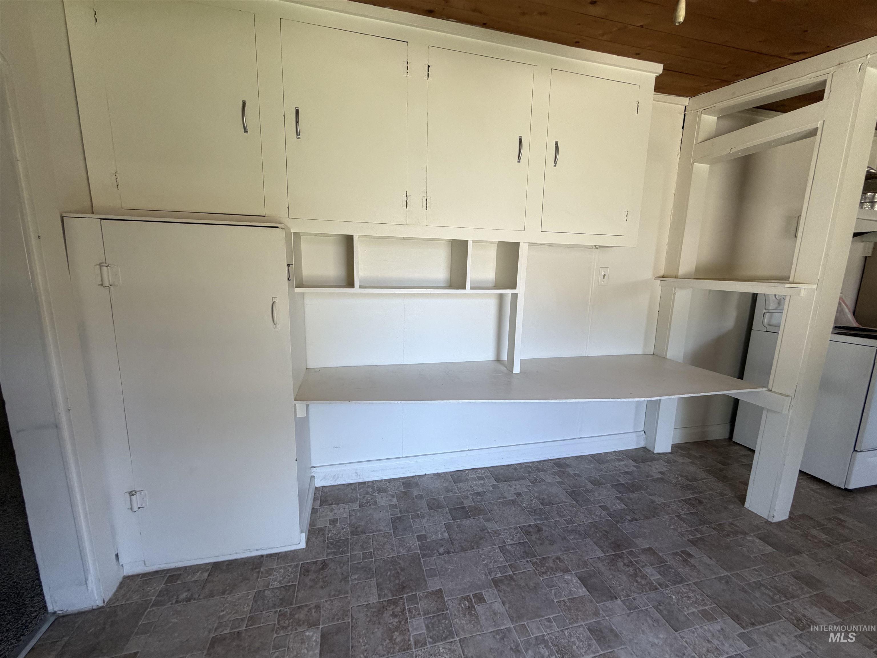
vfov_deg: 85.7
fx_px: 355
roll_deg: -1.1
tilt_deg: -10.6
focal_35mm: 14
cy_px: 329
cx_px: 438
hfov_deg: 102.1
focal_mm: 2.22
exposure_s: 1/121
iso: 200
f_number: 2.2
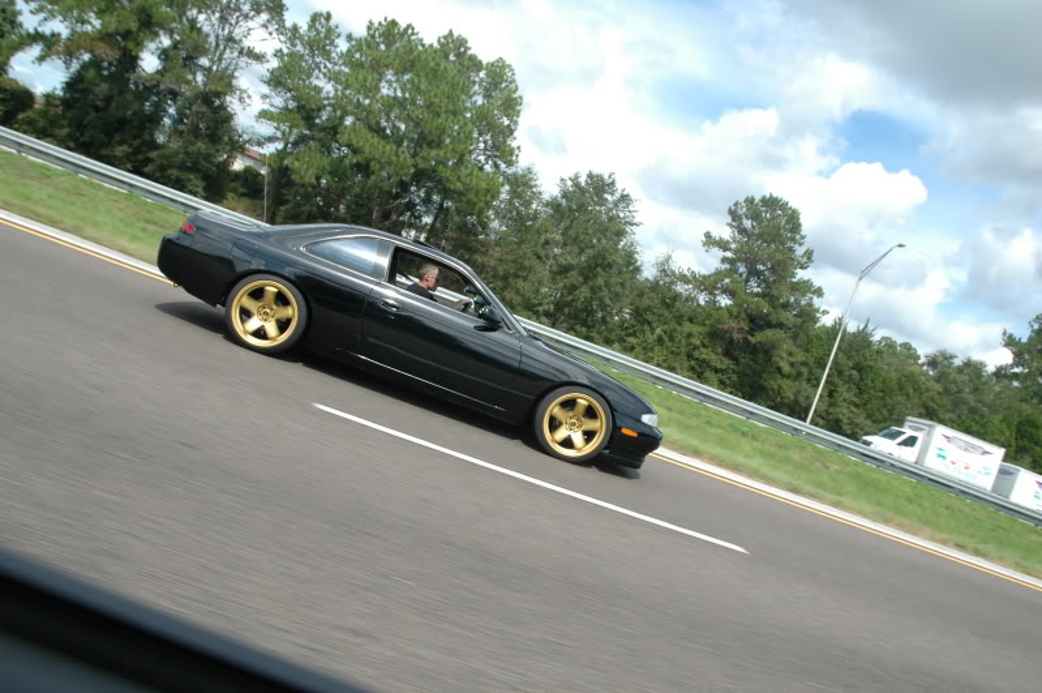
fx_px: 781
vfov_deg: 47.8
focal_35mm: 27
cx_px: 521
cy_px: 346
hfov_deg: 67.4
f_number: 7.1
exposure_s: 1/320
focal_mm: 18
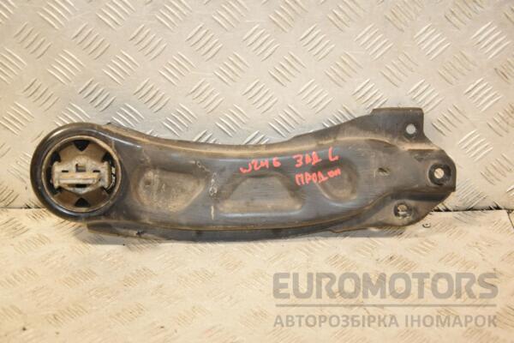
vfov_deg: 21.6
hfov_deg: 31.9
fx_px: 899
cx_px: 257
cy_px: 172
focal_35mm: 63
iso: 800
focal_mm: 42
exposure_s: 1/200
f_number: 5.6
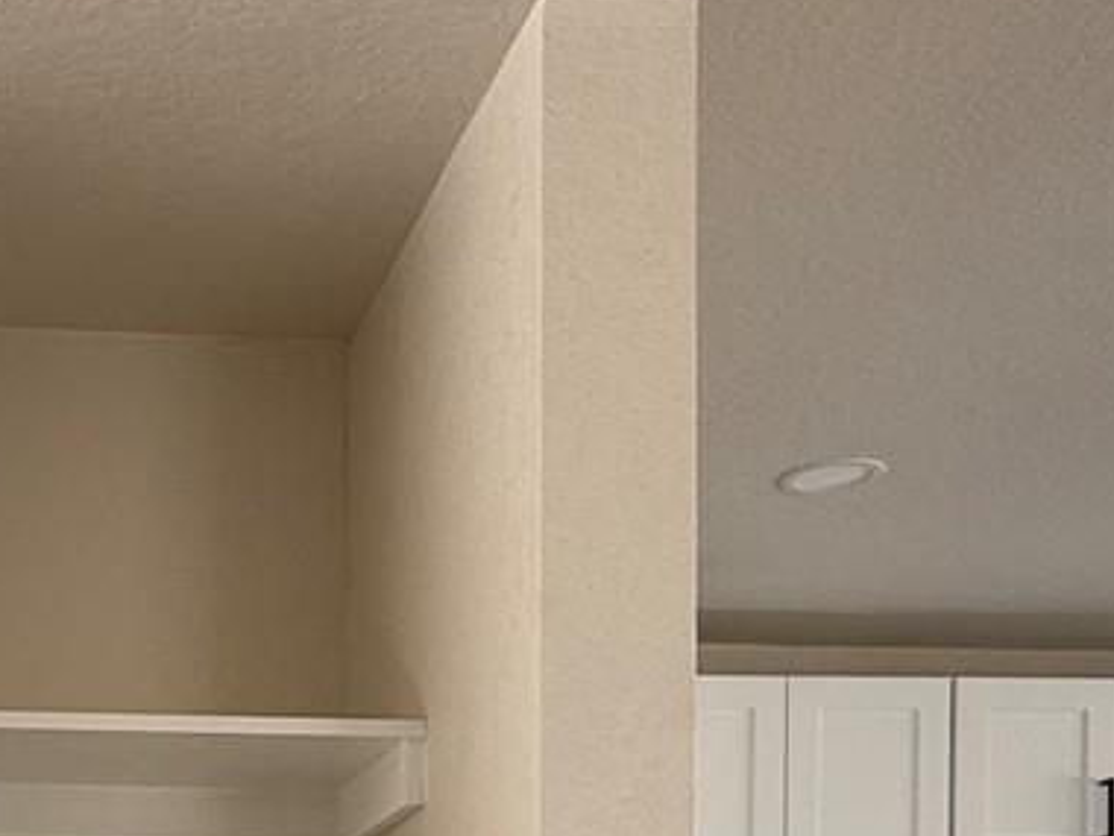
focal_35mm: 59
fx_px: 1899
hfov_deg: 29.7
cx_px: -88
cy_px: 1129
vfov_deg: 22.0
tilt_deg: +1.0
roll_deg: -0.9
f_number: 2.2
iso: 80
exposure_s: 1/99
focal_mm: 2.22
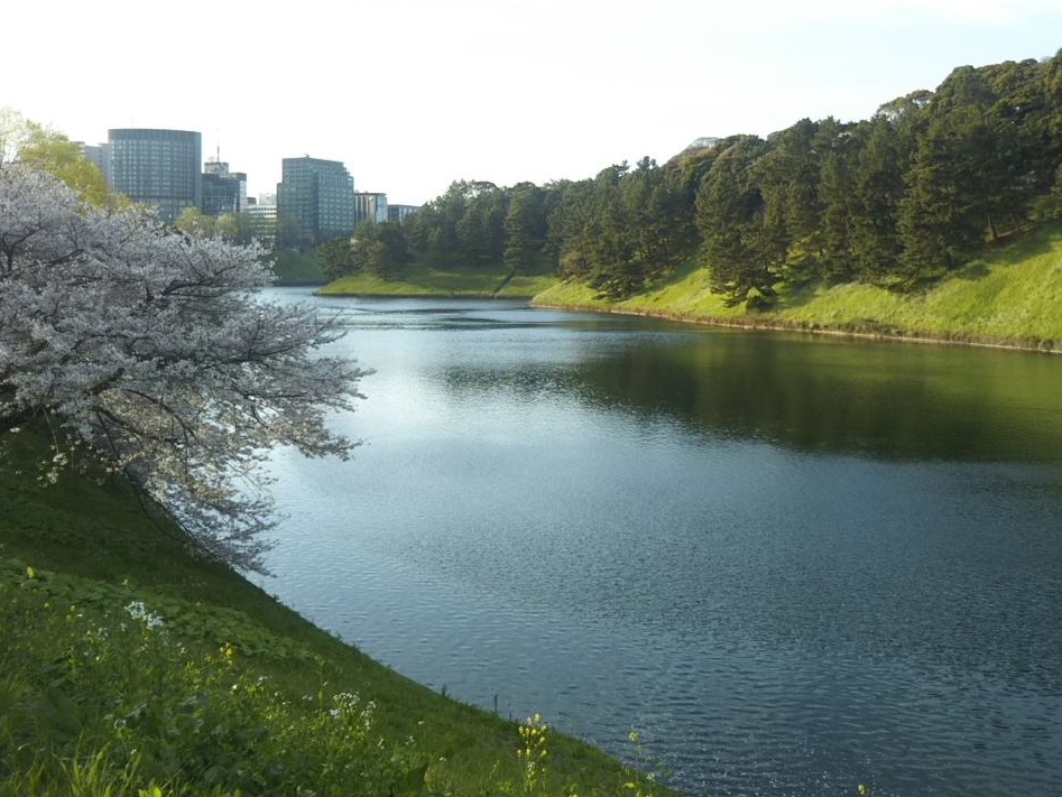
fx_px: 1166
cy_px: 316
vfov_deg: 37.6
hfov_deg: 48.6
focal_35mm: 38
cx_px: 641
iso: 25
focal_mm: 4
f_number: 2.2
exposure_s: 1/276
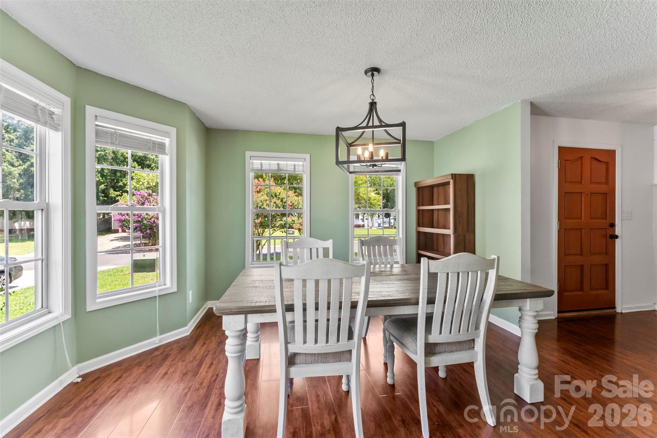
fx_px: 256
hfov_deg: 104.2
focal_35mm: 14
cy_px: 219
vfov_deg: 81.3
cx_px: 328
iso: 1000
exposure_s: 1/20
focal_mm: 14
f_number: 9
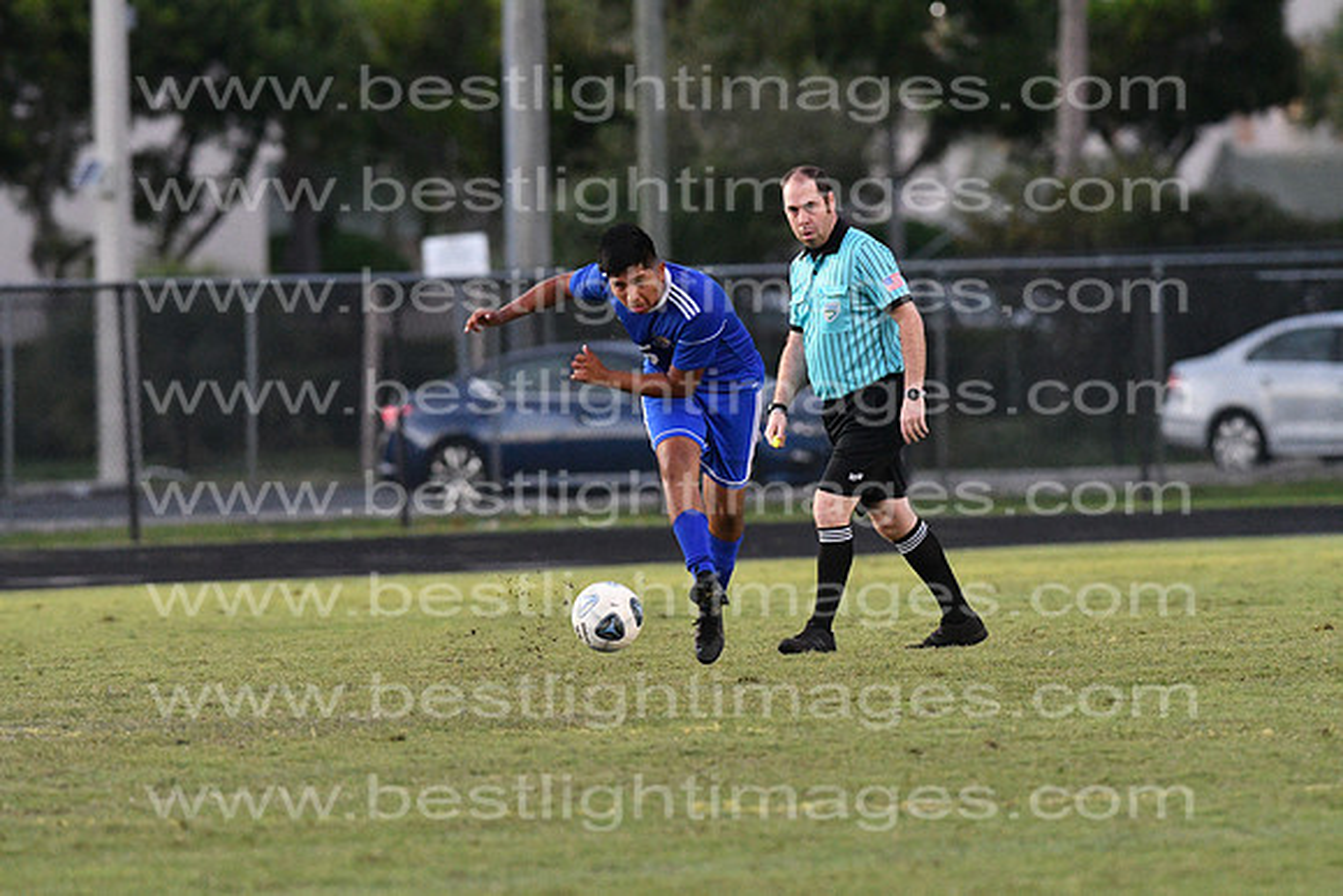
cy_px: 448
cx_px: 672
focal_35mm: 450
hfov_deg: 4.6
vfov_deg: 3.1
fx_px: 16791
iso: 6400
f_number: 4
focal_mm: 300
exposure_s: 1/800
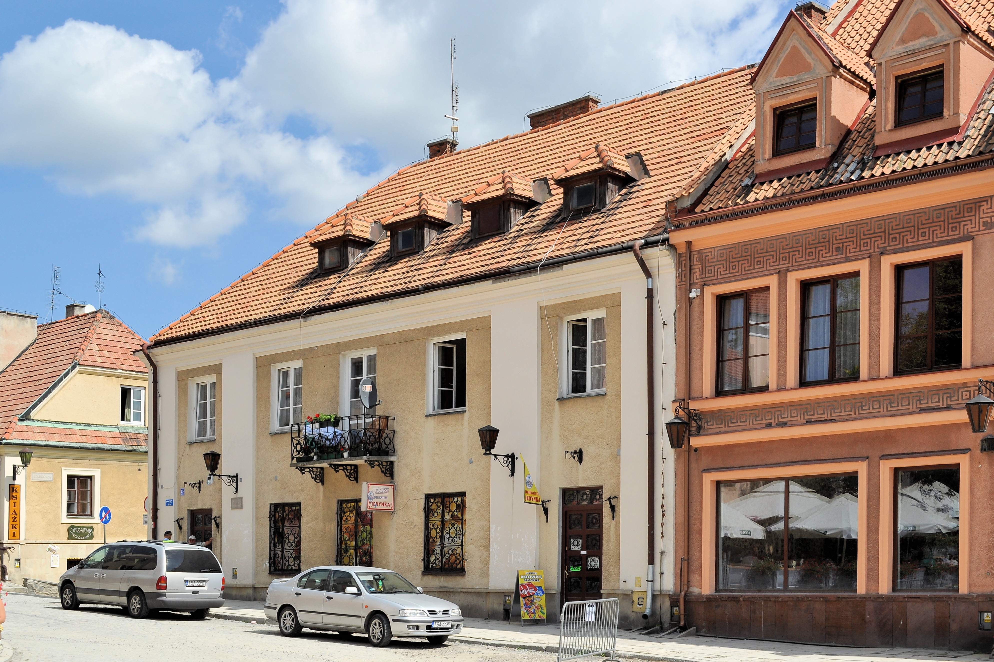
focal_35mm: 45
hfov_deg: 43.6
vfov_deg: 29.9
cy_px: 331
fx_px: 1242
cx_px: 497
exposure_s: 1/400
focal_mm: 30
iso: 200
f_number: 10
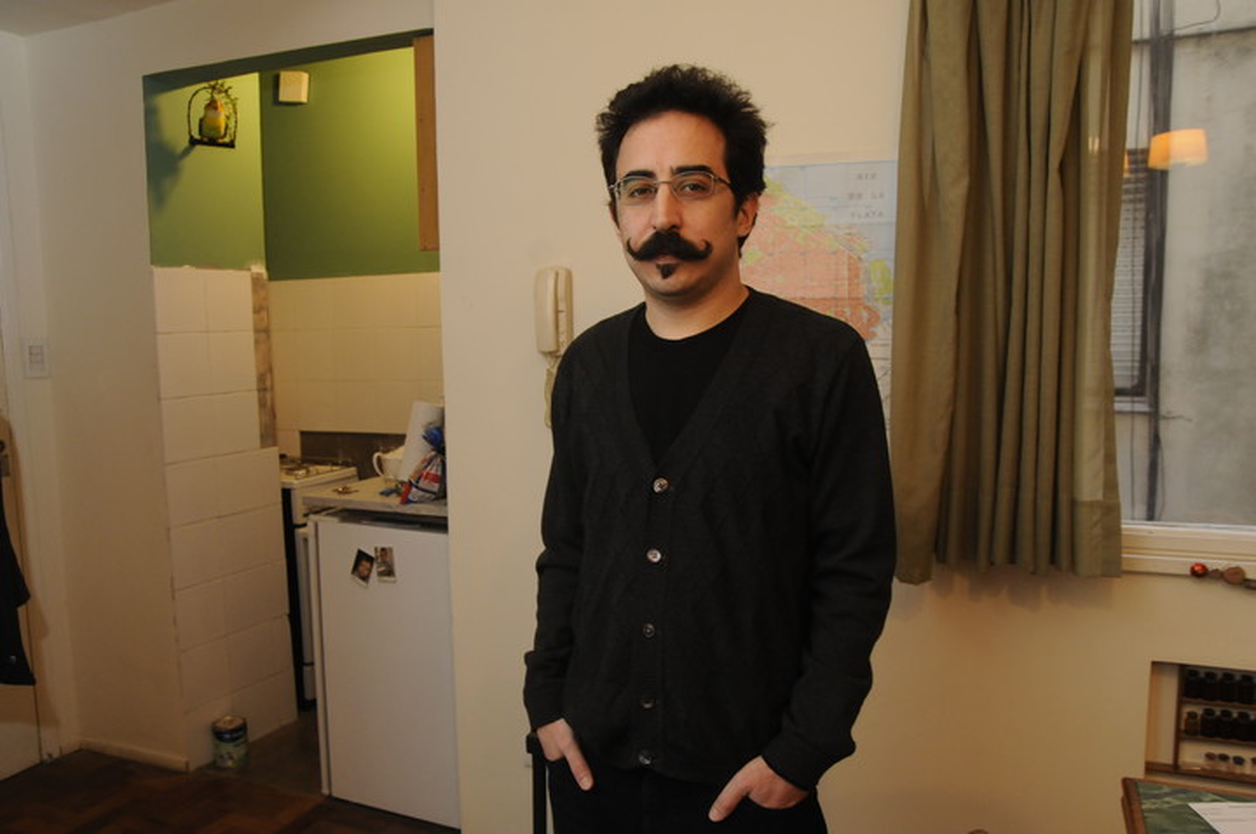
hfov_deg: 67.5
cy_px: 417
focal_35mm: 27
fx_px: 941
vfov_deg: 47.8
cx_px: 628
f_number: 5
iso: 1000
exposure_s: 1/30
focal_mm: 18
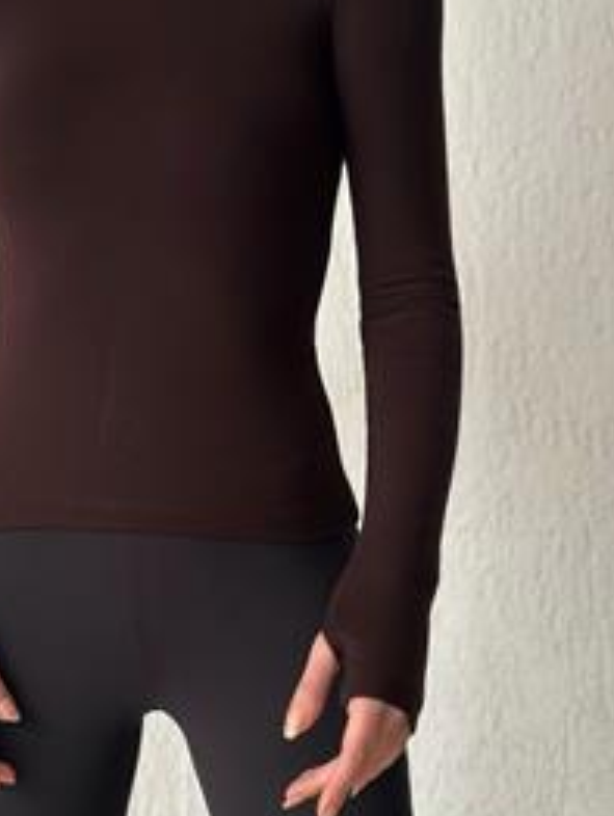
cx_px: 165
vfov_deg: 25.0
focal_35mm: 78
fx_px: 1842
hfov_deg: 18.8
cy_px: 411
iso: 400
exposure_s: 1/59
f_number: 1.78
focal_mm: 6.86
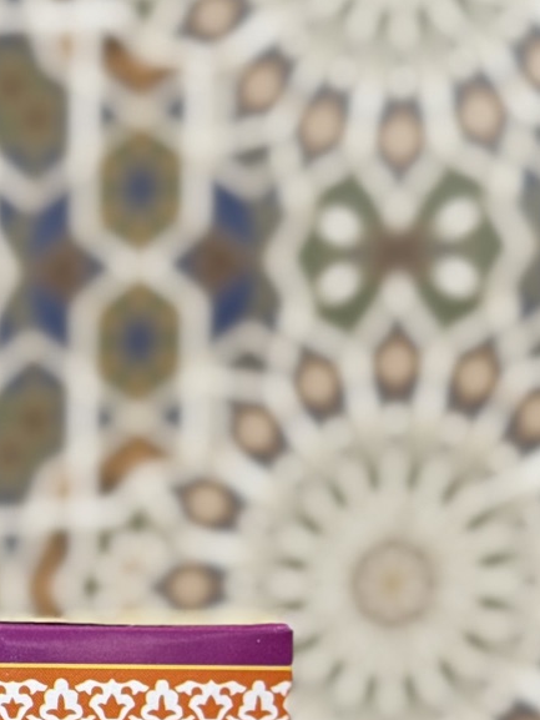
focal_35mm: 133
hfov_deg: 11.0
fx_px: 2765
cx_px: -54
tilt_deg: -3.0
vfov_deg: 14.3
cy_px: 893
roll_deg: -0.4
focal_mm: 6.76
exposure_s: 1/558
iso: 64
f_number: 1.78
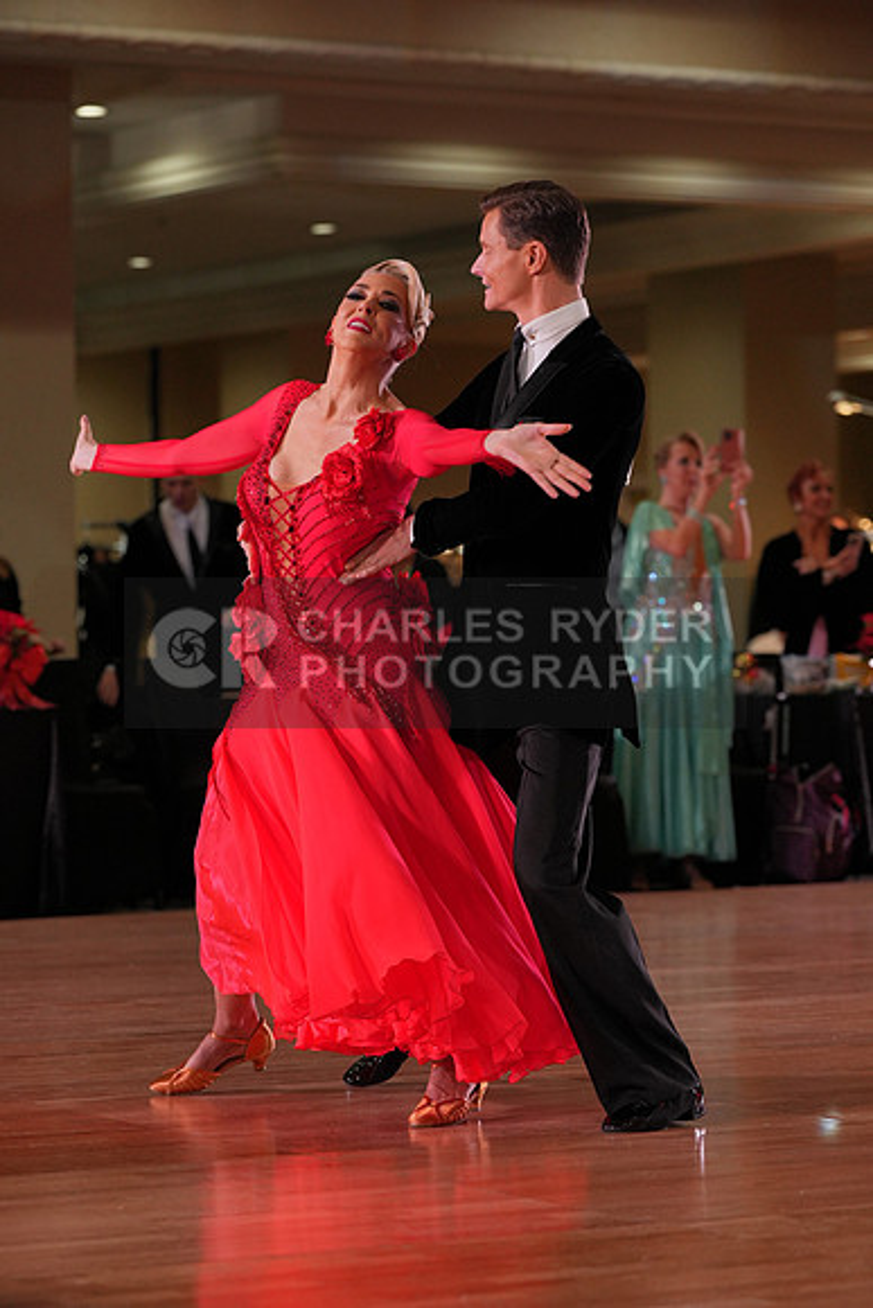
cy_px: 654
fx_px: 4253
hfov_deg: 11.7
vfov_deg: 17.5
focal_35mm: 117
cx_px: 436
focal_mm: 117
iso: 1250
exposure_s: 1/500
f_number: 4
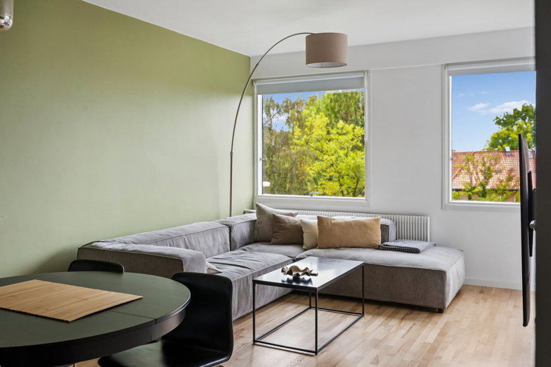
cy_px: 184
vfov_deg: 39.4
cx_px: 276
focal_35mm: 34
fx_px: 513
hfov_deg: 56.5
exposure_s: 1/60
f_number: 6.3
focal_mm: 33.5
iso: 1000
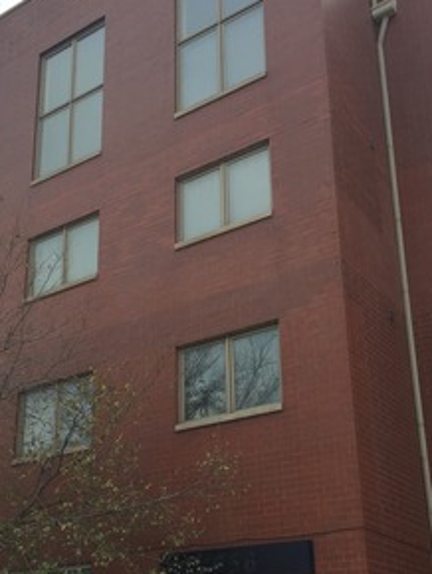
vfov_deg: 39.3
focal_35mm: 48
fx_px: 798
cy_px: 372
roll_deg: -0.3
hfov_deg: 30.1
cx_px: 149
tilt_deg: +21.6
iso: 32
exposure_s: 1/732
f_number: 2.2
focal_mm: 4.15
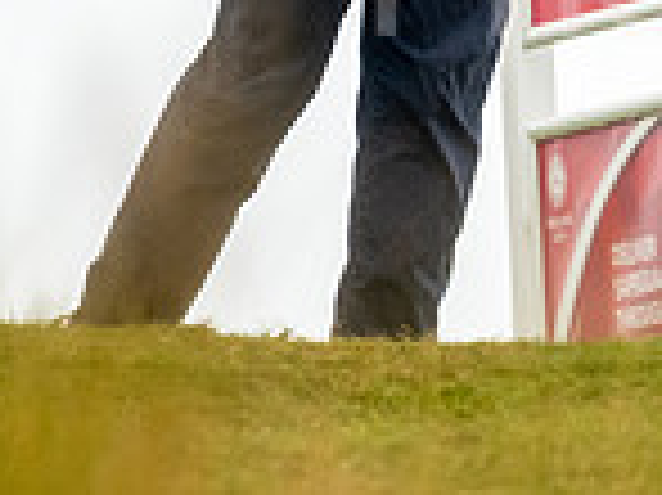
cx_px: 991
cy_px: -348
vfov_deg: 0.8
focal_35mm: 1901
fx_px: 36325
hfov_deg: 1.0
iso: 400
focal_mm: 300
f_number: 4
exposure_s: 1/1000
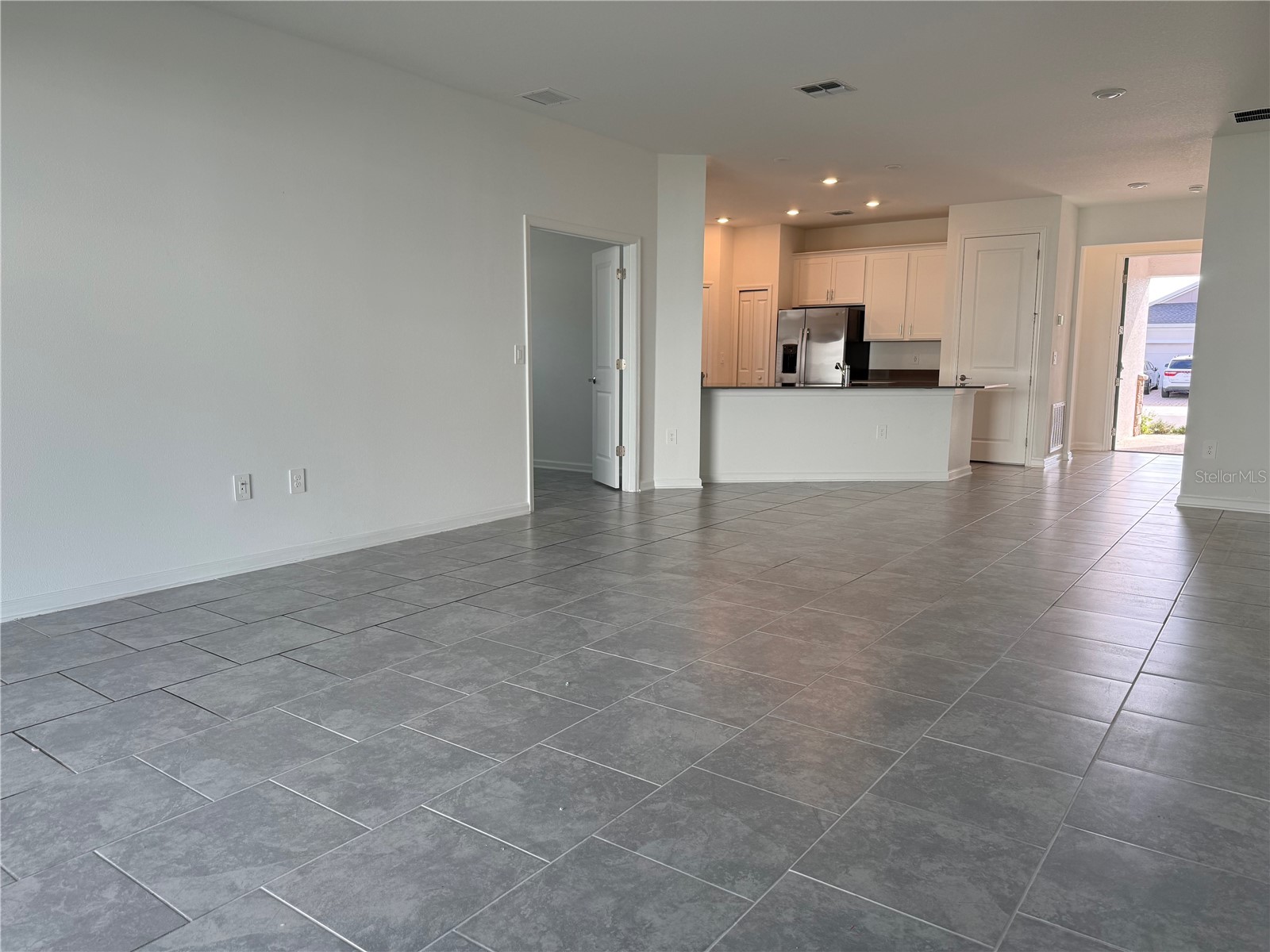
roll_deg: -0.7
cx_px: 635
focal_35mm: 24
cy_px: 476
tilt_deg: -7.2
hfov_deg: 71.6
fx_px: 881
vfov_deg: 56.8
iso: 100
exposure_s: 1/234
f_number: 1.78
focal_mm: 6.76
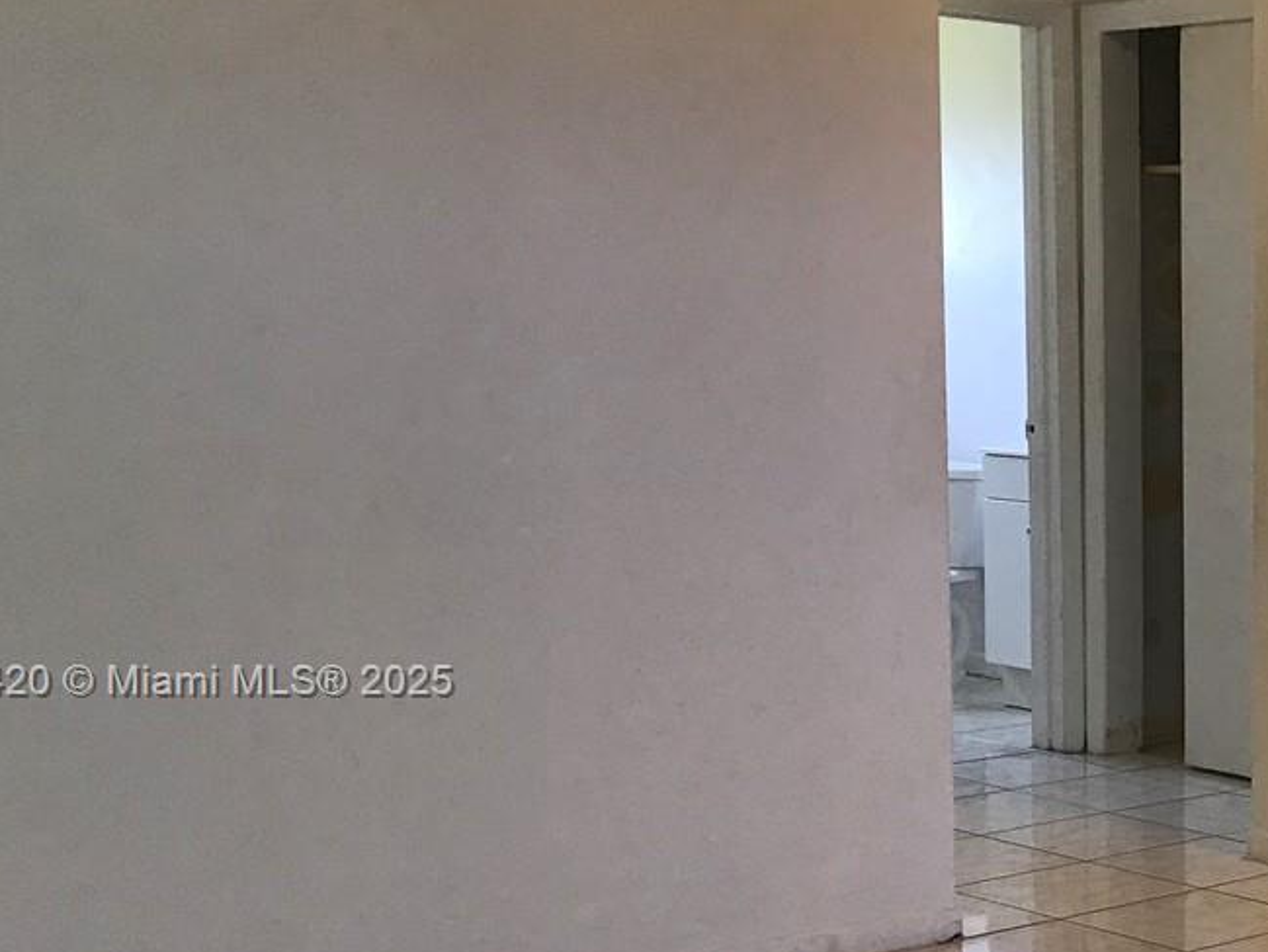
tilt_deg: -7.7
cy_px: 684
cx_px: 1391
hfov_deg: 26.0
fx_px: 2528
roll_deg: -0.6
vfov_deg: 21.2
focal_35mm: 69
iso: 32
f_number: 1.8
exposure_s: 1/30
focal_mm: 3.99
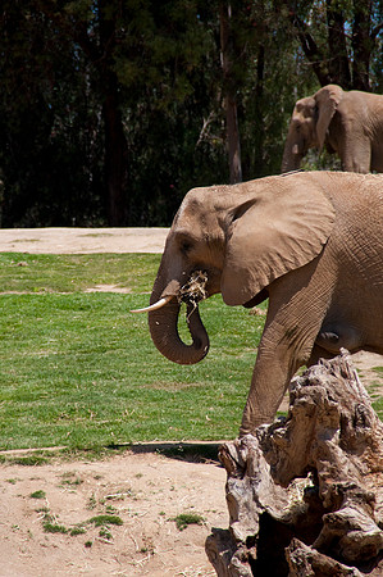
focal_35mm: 300
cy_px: 288
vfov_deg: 6.9
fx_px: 4798
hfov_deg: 4.6
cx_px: 192
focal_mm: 200
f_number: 6.3
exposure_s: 1/1000
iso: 220
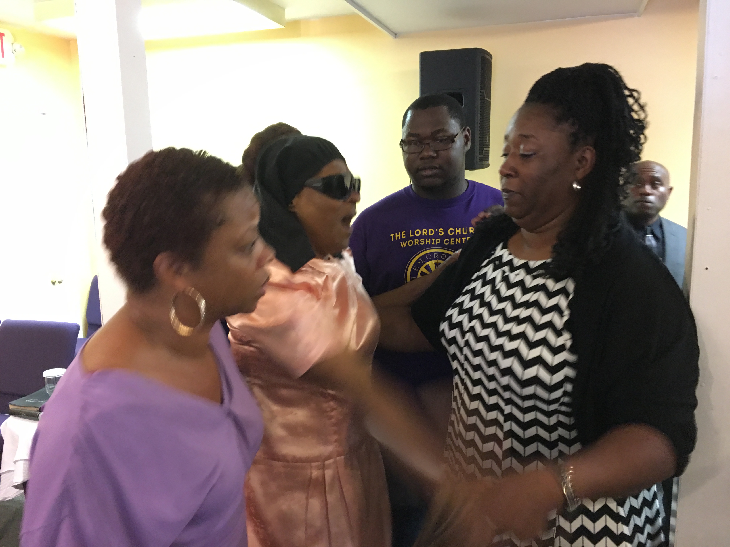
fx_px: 612
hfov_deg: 61.7
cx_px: 365
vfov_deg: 48.2
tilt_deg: -7.4
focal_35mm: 29
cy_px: 274
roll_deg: +1.1
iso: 100
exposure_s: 1/4
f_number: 2.2
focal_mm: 4.15
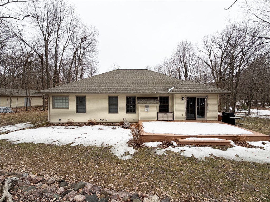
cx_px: 135
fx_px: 109
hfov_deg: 102.1
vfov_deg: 85.7
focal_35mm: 14
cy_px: 101
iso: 50
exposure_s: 1/502
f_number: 2.2
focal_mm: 2.22
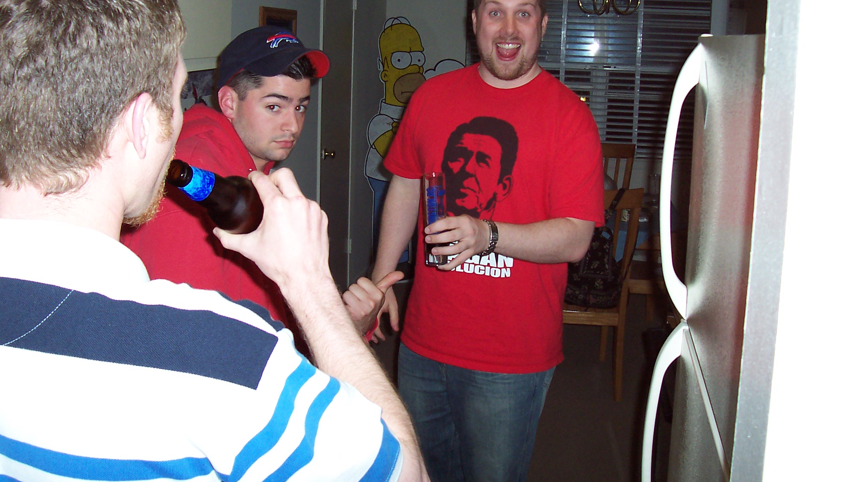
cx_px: 431
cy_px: 197
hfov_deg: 49.4
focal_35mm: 41
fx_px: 931
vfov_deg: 29.0
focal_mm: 5.6
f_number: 2.8
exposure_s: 1/60
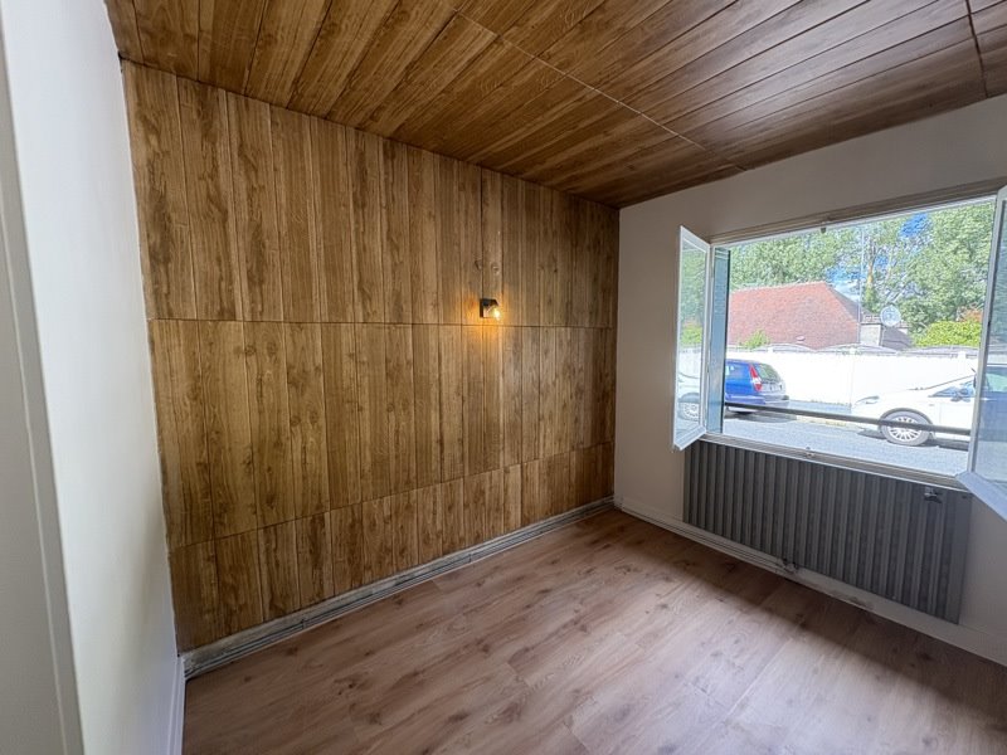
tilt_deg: -4.2
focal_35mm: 14
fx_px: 407
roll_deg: -0.1
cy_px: 378
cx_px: 504
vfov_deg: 85.7
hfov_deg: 102.1
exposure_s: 1/136
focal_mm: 2.22
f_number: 2.2
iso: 125
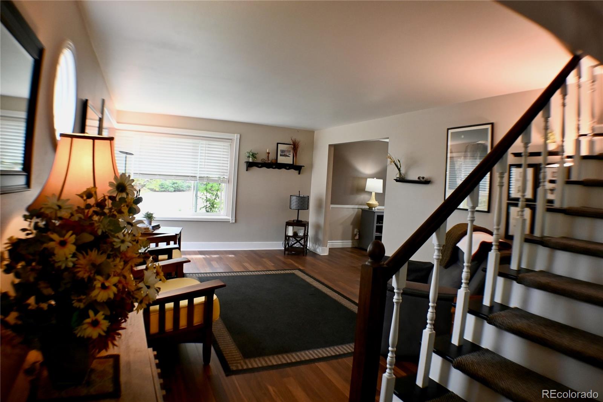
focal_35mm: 27
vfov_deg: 47.9
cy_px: 201
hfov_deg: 67.4
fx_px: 452
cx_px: 302
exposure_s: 1/125
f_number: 3.8
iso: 900
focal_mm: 18.5
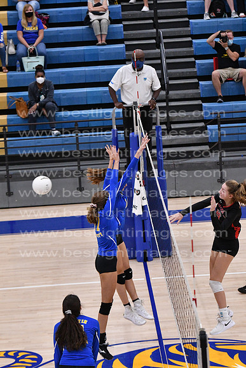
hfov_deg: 8.7
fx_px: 1613
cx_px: 123
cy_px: 184
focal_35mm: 158
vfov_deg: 13.0
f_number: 3.2
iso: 6400
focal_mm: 105
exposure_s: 1/1250
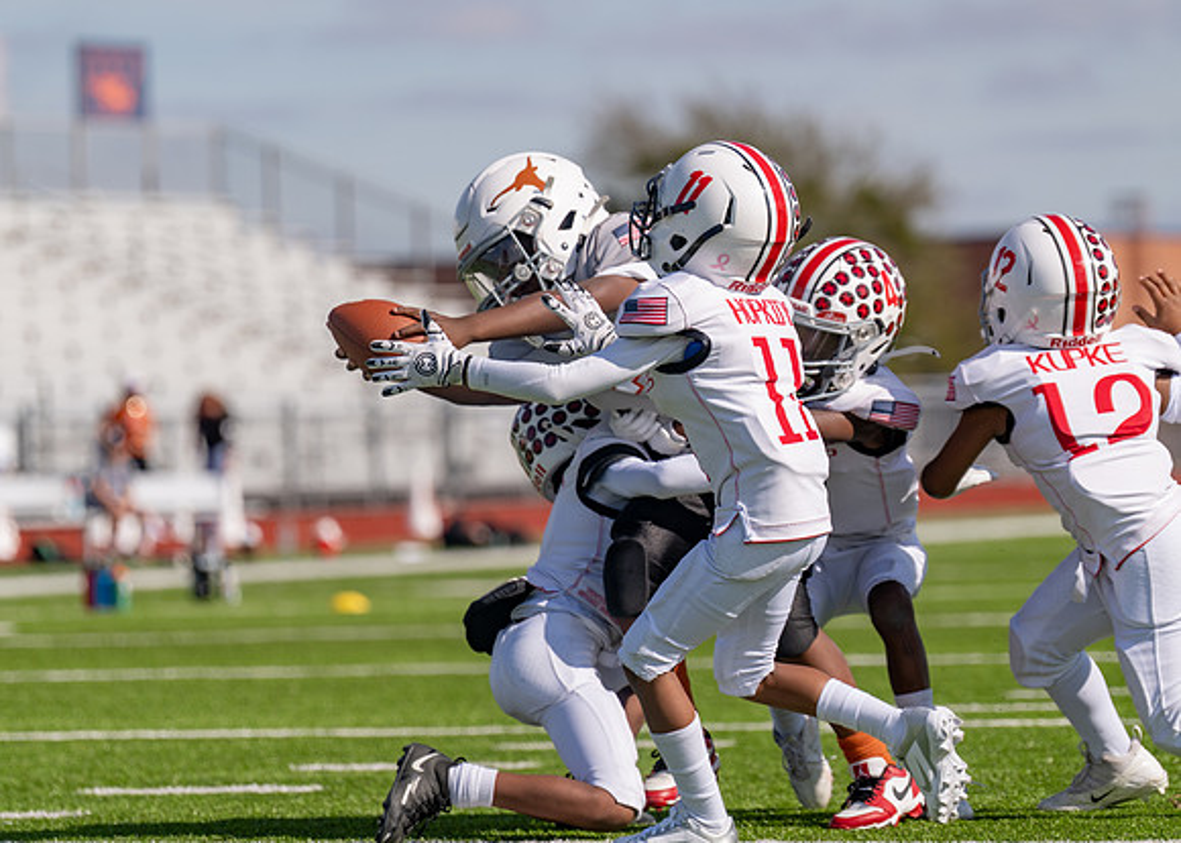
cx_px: 590
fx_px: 7168
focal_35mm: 214
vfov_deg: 6.7
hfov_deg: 9.4
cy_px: 422
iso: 160
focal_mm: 204
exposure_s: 1/2000
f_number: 4
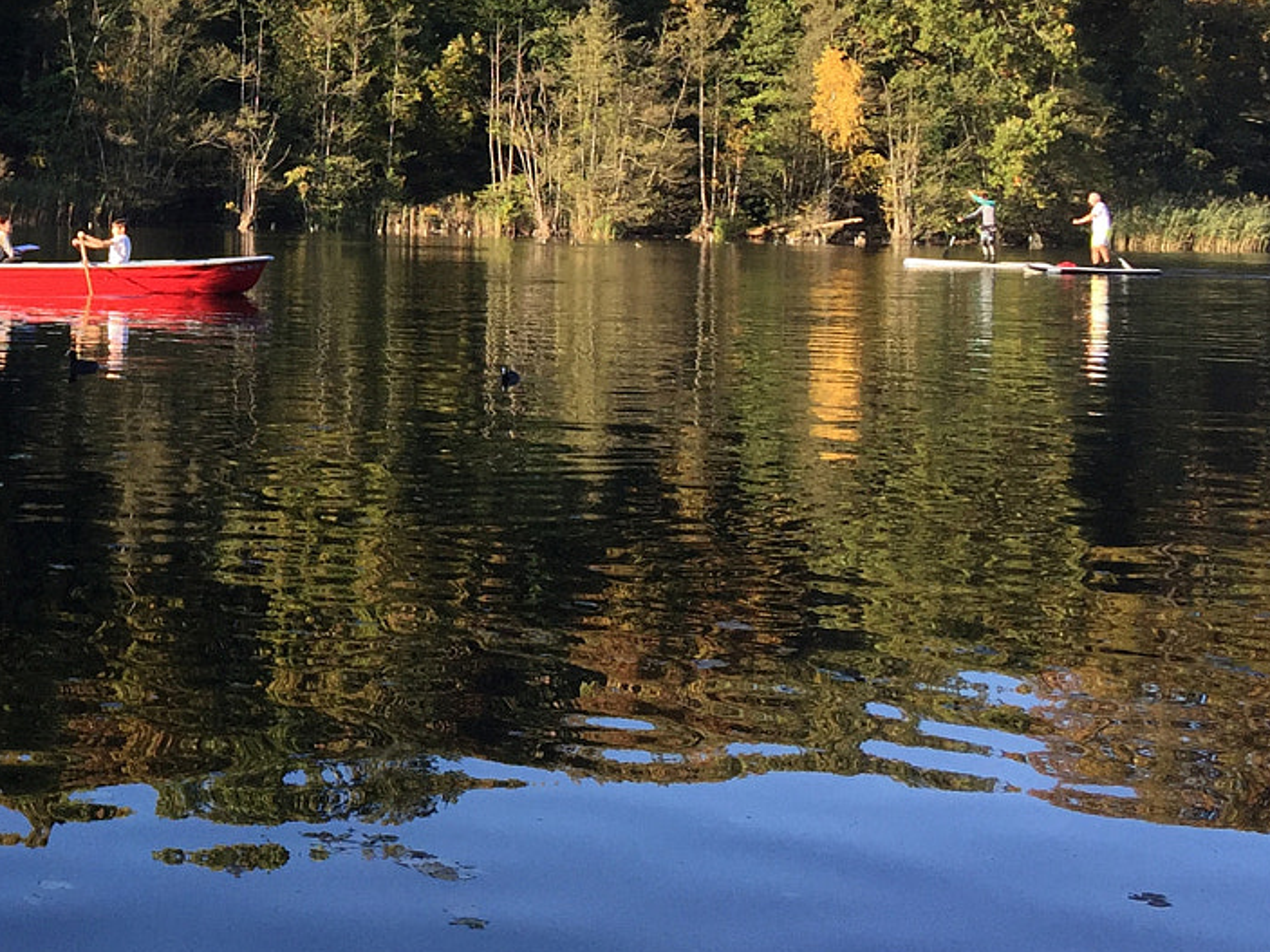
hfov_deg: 27.5
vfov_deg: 21.7
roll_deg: -1.4
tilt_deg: +1.2
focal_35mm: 66
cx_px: -34
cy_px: 94
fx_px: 2421
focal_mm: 4.15
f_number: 2.2
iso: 32
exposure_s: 1/670
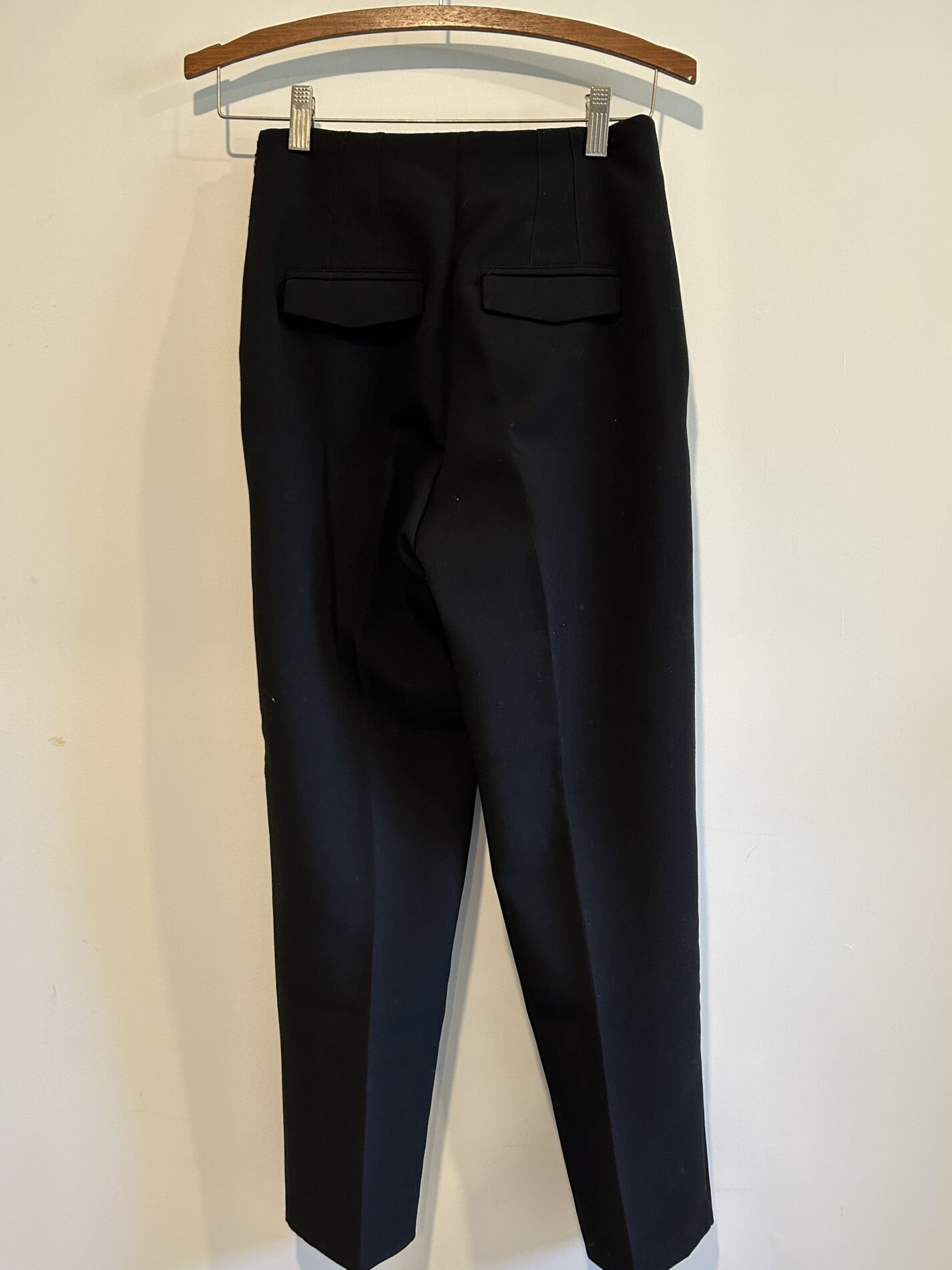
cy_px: 653
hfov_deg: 49.7
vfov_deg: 63.4
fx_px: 1027
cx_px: 476
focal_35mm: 28
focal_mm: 5.7
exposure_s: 1/60
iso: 160
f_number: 1.5
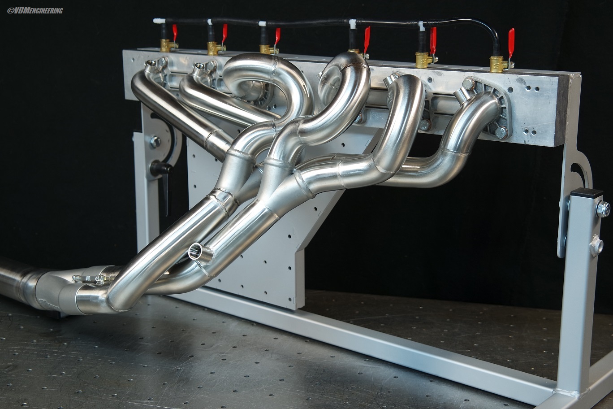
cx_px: 306
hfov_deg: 35.6
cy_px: 204
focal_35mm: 56
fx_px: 953
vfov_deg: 24.2
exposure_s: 1/5
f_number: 4.5
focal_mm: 37
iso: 100
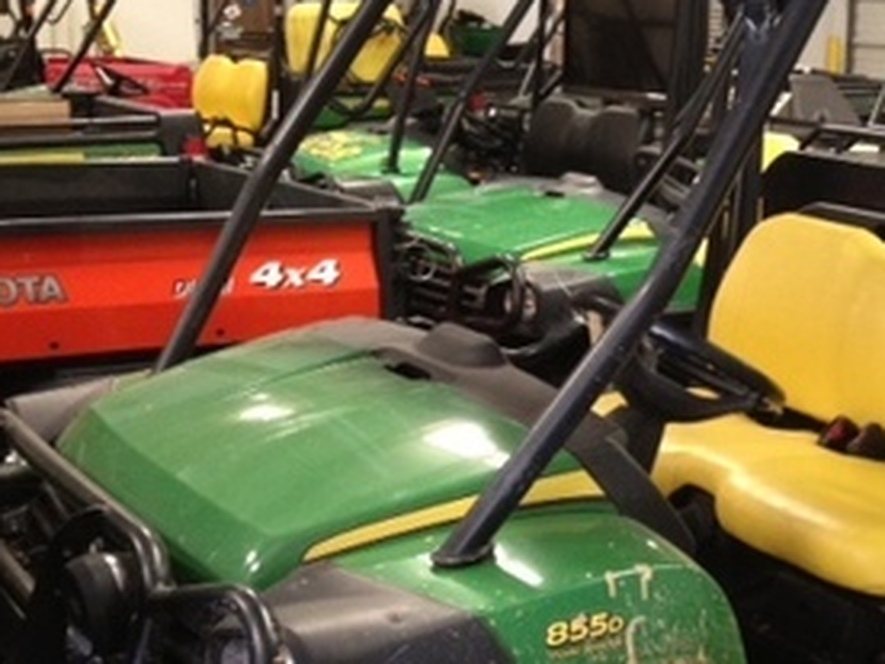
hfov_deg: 27.4
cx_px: 754
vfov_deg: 21.1
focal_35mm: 69
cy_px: 516
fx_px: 1764
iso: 250
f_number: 2.4
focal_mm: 4.28
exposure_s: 1/20
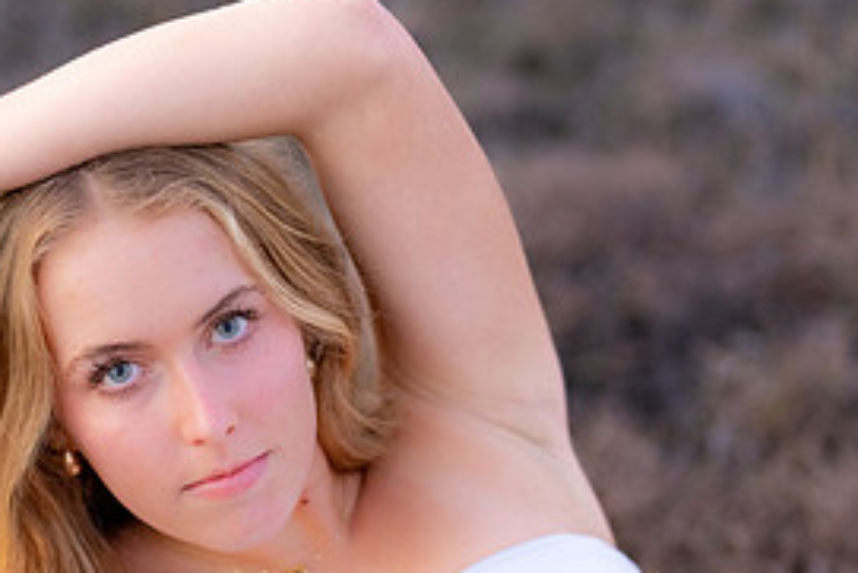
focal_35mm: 132
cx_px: 313
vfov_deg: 10.4
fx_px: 3148
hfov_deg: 15.5
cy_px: 469
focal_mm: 50
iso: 800
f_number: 1.2
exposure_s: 1/400
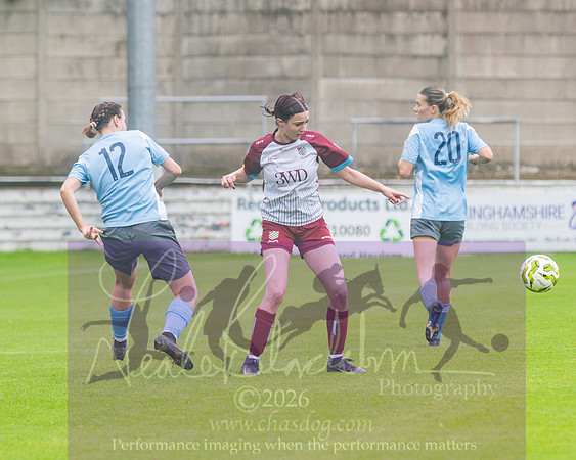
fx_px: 8303
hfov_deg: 4.0
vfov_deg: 3.2
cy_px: 226
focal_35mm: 487
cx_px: 127
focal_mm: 180
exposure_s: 1/1600
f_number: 2.8
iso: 500
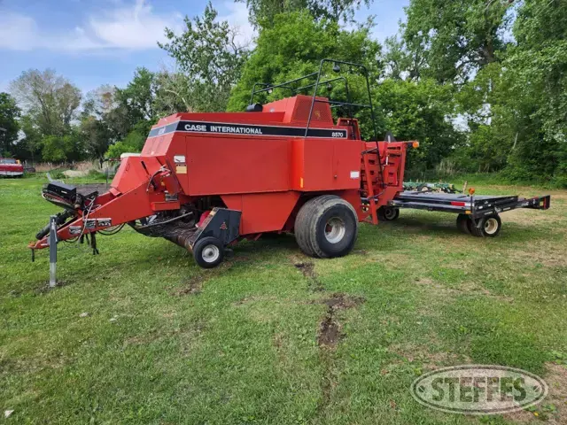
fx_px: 377
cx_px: 284
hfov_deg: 73.9
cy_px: 212
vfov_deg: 58.9
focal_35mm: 23
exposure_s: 1/331
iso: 12
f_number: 1.8
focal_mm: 6.4
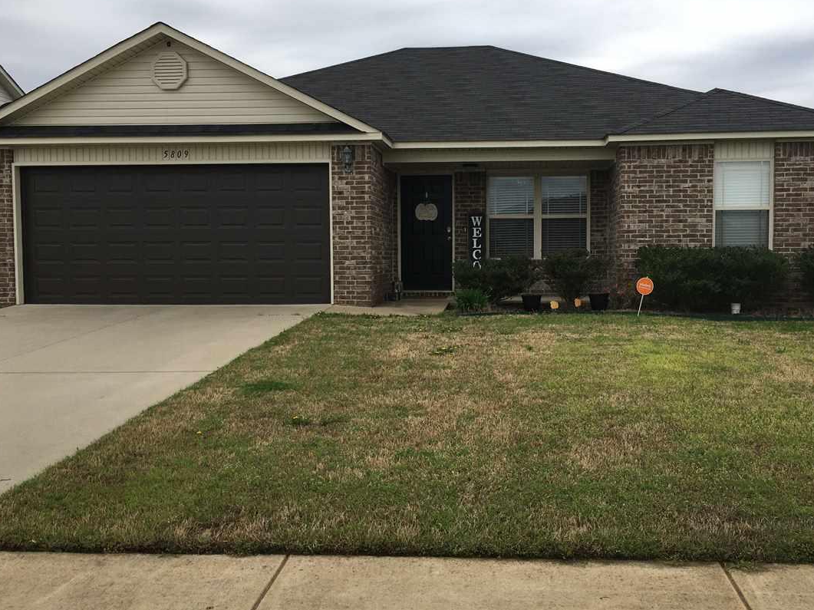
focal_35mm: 35
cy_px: 296
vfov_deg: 40.7
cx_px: 456
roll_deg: +0.8
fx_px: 823
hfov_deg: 52.5
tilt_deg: -1.2
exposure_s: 1/1083
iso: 25
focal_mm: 4.15
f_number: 2.2
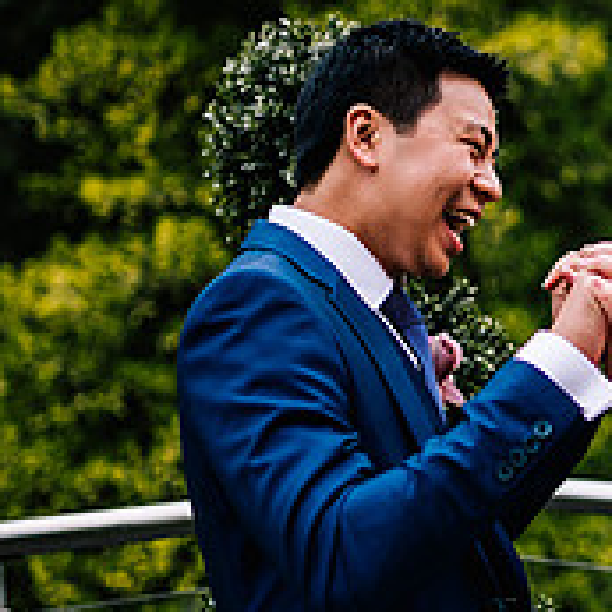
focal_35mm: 100
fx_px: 2000
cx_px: 676
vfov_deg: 17.4
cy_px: 256
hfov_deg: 16.8
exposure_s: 1/250
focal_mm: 35
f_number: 1.4
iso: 100
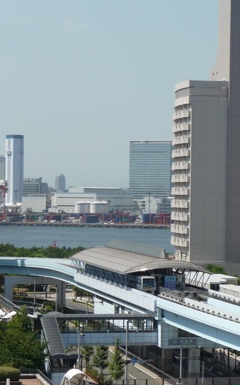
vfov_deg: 15.8
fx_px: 1381
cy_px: 194
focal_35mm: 132
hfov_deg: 9.9
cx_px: 112
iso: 100
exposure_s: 1/640
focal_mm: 12.2
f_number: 4.6
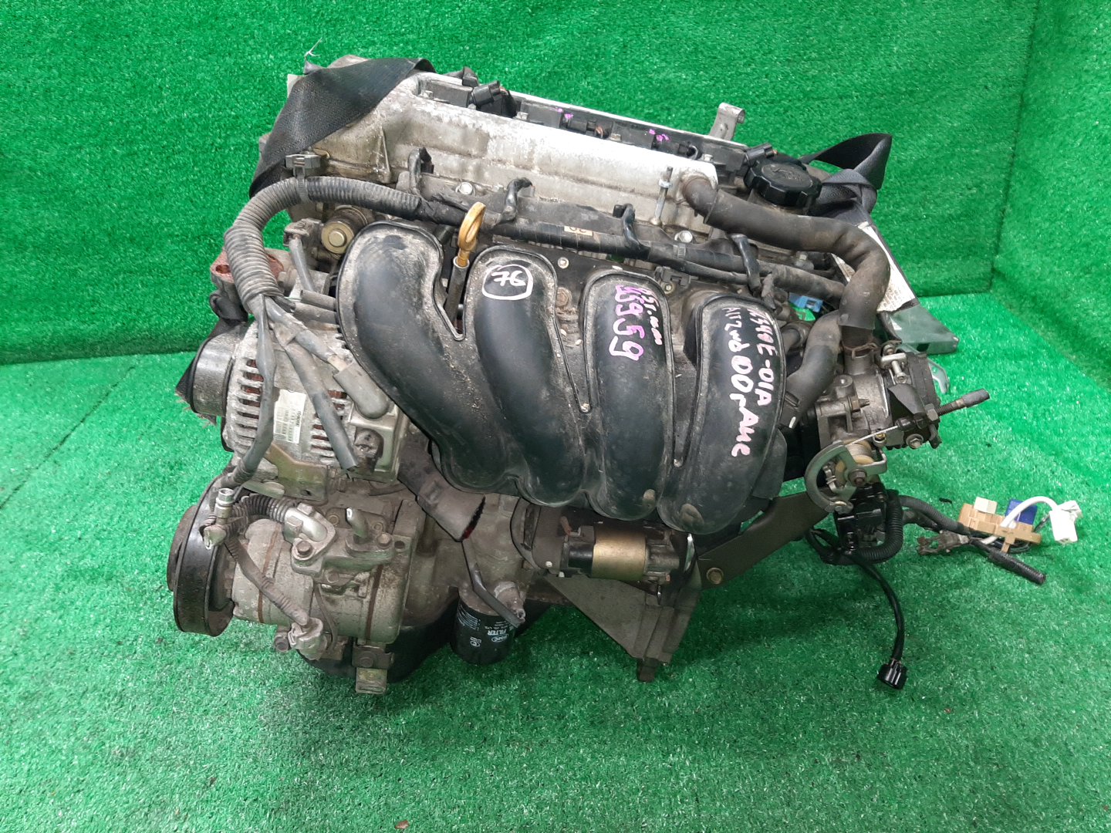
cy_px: 416
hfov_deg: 67.3
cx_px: 556
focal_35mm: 26
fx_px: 834
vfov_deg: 53.1
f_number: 1.7
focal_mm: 3.93
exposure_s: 1/33
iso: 178
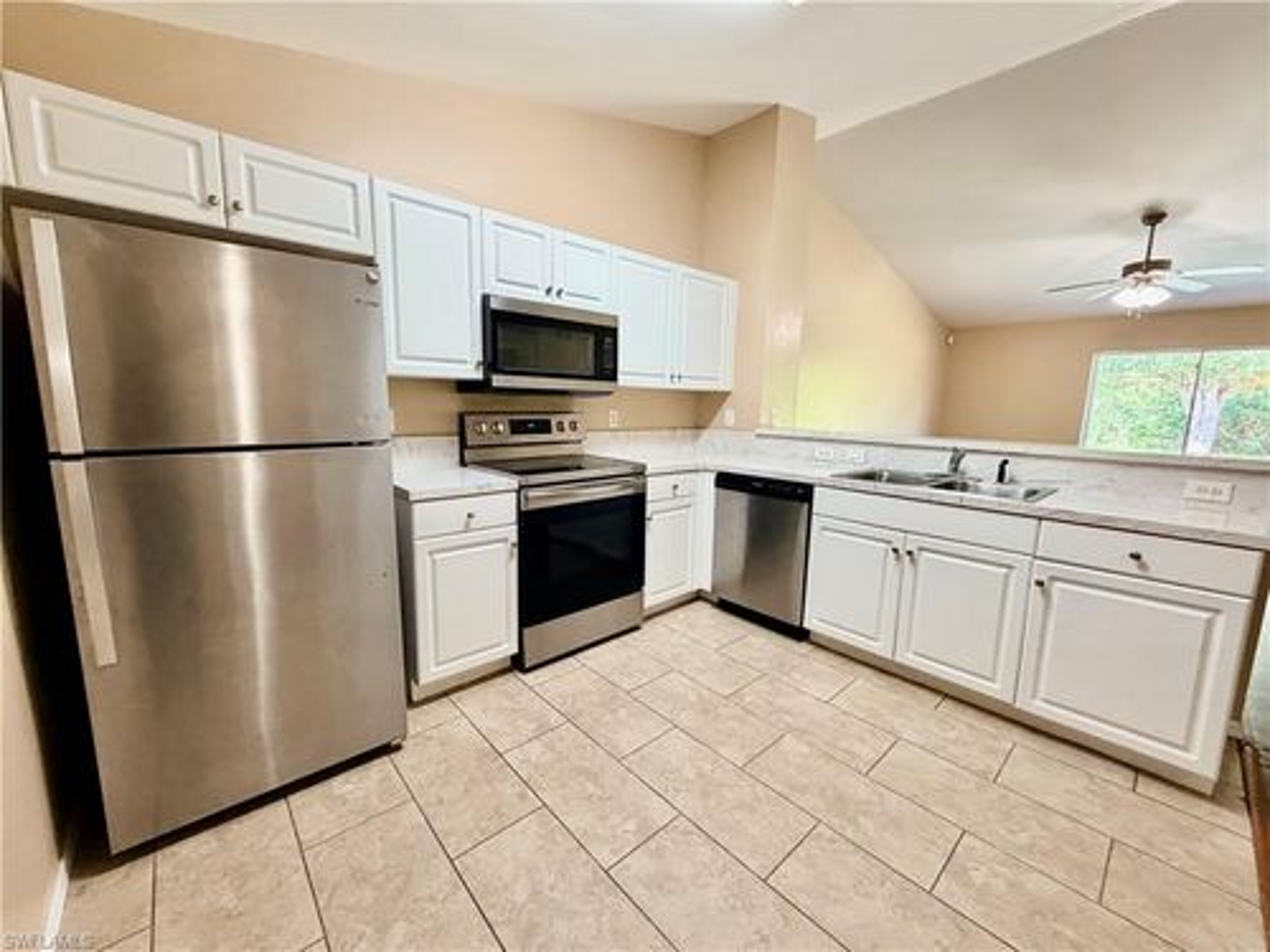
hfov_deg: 102.1
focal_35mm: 14
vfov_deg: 85.7
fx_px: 514
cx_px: 635
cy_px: 476
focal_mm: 2.22
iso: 250
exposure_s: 1/60
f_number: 2.2
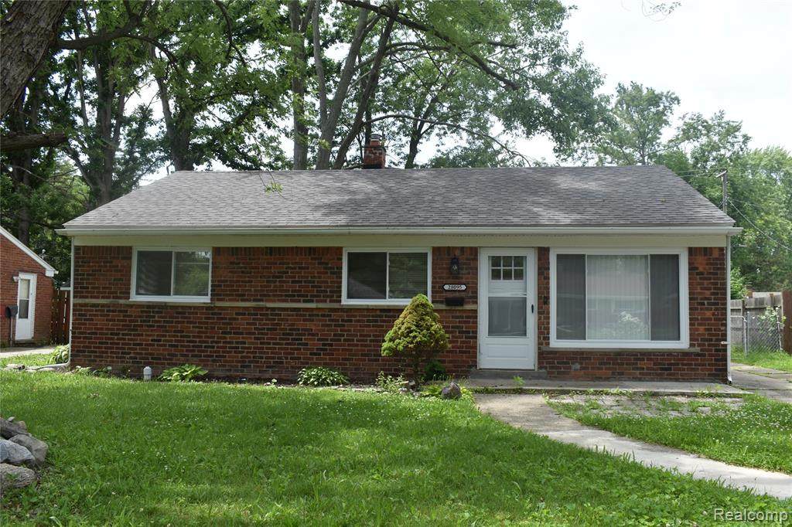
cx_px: 396
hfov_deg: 60.3
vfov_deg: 42.3
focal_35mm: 31
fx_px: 682
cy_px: 264
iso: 140
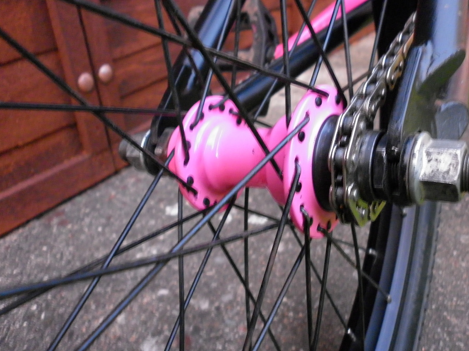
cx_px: 250
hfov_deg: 56.8
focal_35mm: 32
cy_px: 176
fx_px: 434
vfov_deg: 44.2
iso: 400
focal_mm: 5
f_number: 2.8
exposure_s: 1/8
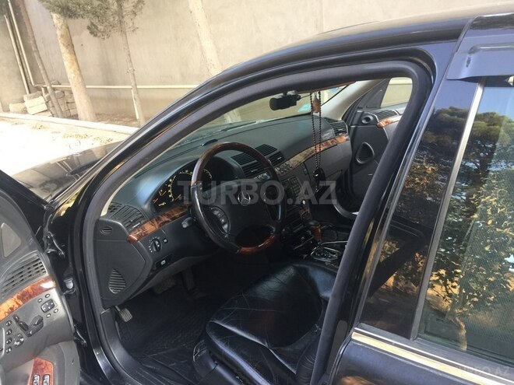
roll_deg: +4.7
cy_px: 192
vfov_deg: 48.2
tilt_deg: -19.8
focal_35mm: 29
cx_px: 257
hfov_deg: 61.7
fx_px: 431
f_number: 2.2
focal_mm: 4.15
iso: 50
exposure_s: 1/33
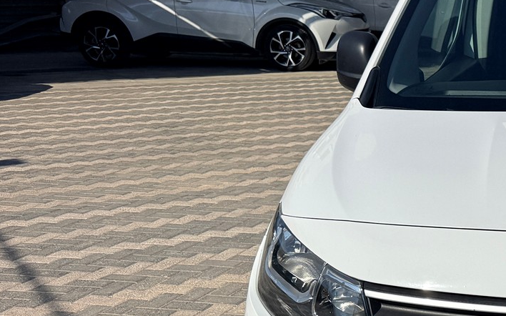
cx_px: 639
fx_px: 951
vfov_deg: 18.8
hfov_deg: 25.9
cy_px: 219
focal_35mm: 69
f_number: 1.78
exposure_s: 1/14286
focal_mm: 6.76
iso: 80
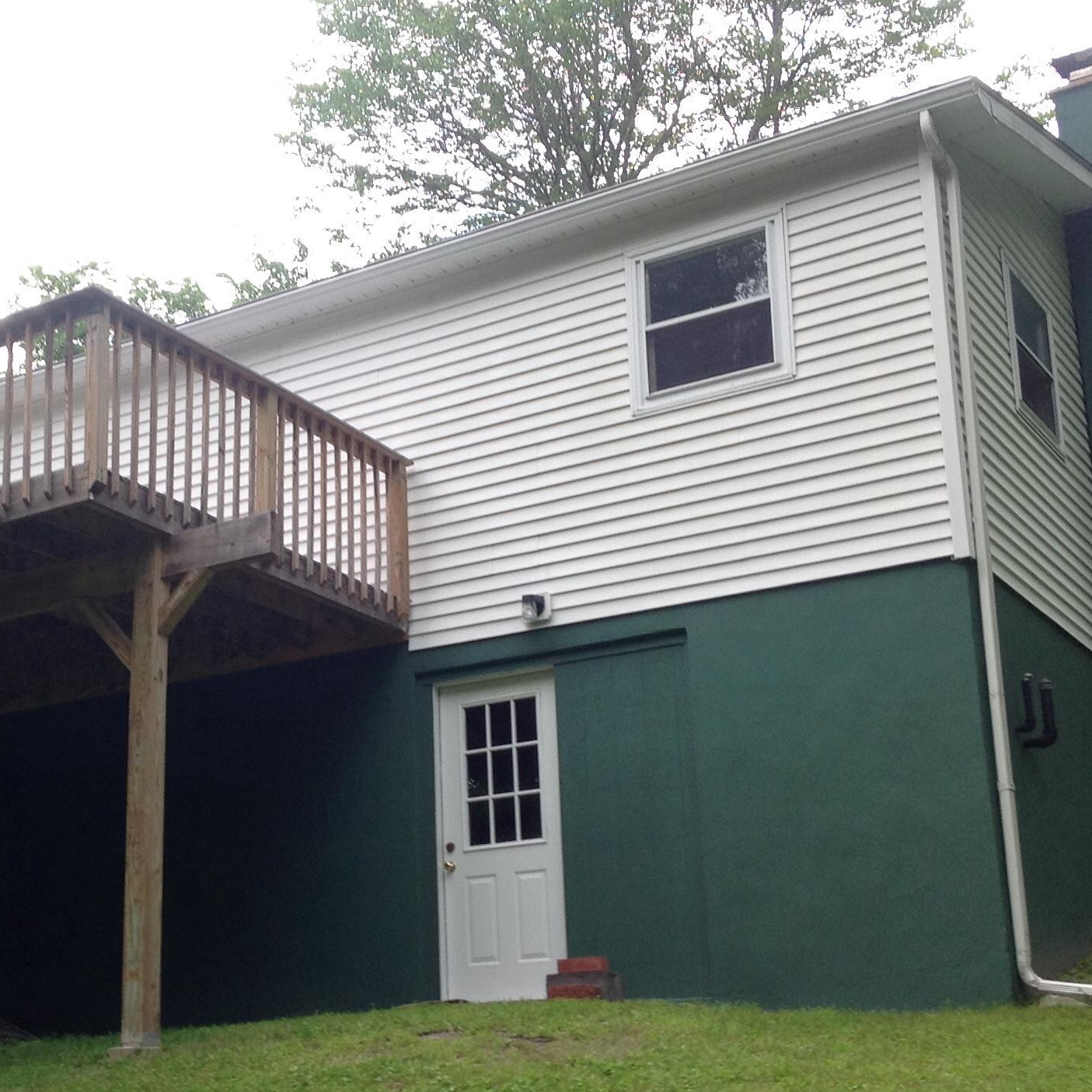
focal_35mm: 57
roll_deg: -0.3
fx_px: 2034
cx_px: 329
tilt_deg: +14.4
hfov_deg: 29.7
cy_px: 637
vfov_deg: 30.0
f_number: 2.4
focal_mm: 4.28
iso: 50
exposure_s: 1/128
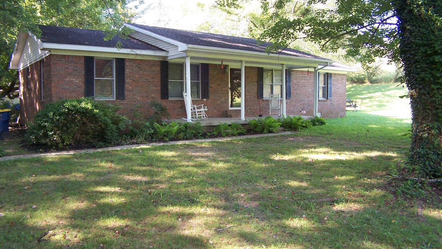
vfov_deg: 28.4
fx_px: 492
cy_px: 118
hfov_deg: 48.4
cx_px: 222
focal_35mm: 42
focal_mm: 6.3
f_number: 2.8
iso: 140
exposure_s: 1/60
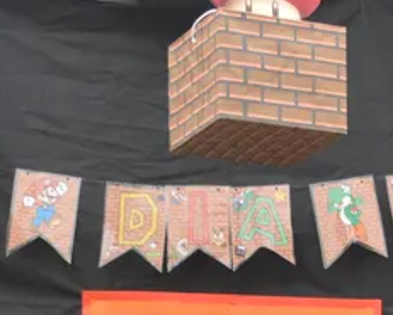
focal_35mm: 190
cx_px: 420
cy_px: 732
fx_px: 2211
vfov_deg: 7.6
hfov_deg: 10.1
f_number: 5
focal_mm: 22
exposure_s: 1/100
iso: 400
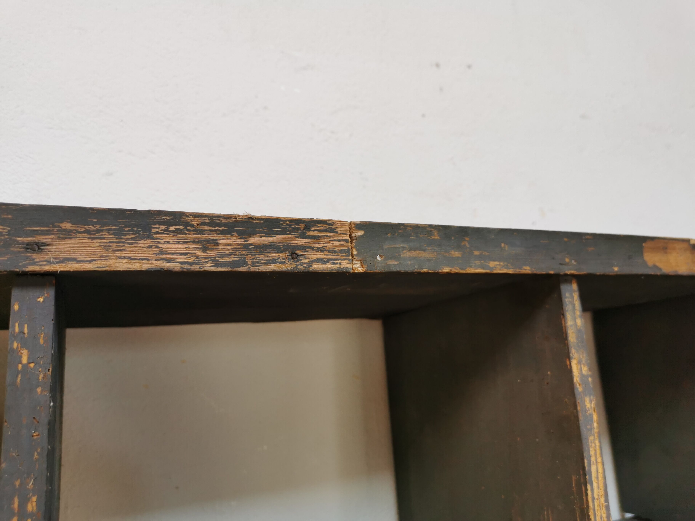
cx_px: 348
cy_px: 260
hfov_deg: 65.3
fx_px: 542
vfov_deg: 51.4
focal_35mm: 27
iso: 64
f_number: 1.8
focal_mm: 5.58
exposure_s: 1/100
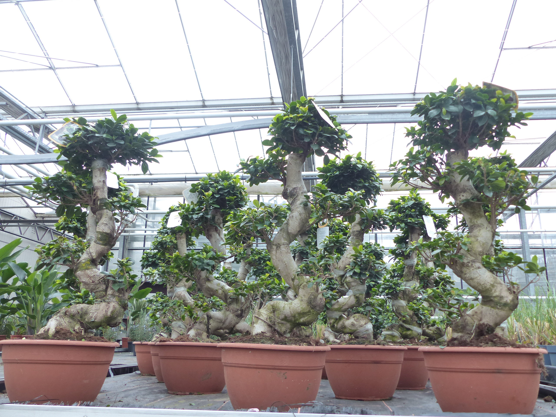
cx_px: 278
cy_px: 208
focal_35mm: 30
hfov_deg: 60.0
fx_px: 482
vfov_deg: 46.8
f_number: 2.8
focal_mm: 5.4
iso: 160
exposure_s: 1/125
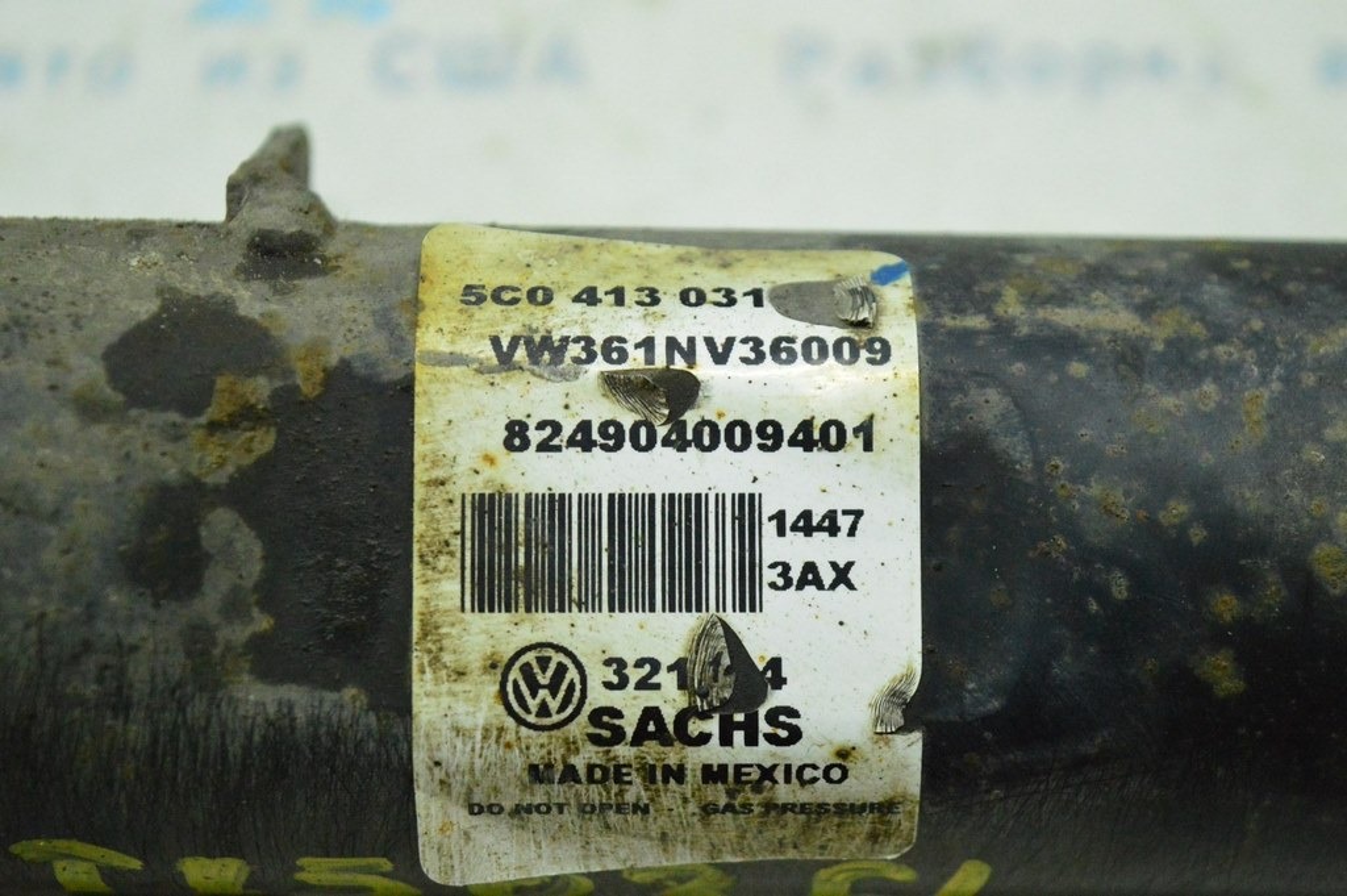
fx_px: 3084
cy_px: 448
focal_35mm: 82
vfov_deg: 16.5
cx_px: 674
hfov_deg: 24.6
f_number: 5.6
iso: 6400
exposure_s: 1/400
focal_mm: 55
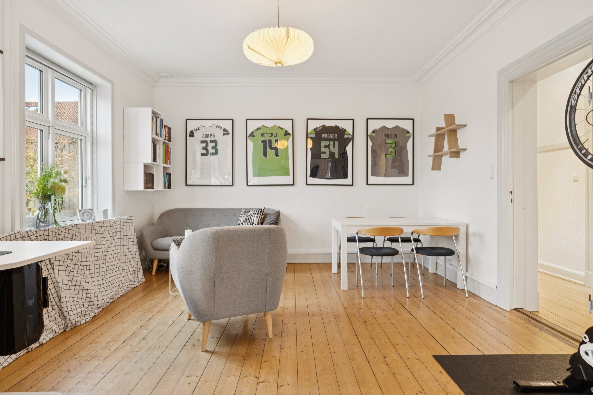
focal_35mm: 20
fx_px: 329
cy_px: 198
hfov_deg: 84.0
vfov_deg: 61.9
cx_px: 296
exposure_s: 1/5
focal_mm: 20
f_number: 10
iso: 1000
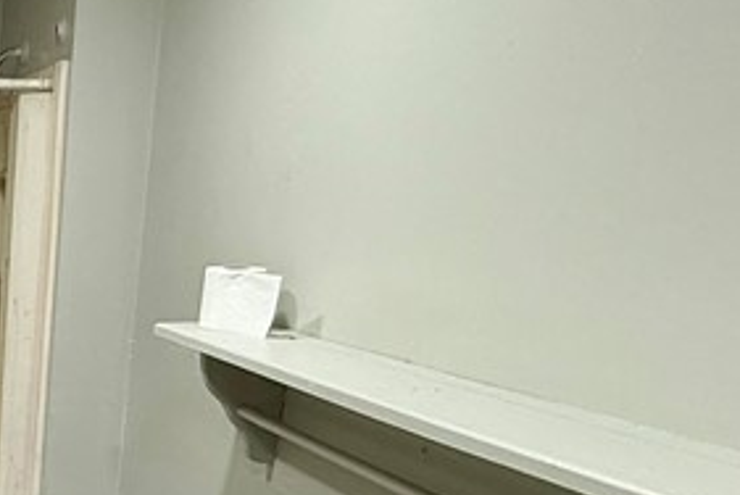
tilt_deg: -15.1
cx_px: -176
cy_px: 487
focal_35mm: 53
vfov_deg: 24.5
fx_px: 1091
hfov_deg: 30.9
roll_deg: -0.2
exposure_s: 1/120
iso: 160
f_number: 2.2
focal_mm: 2.22
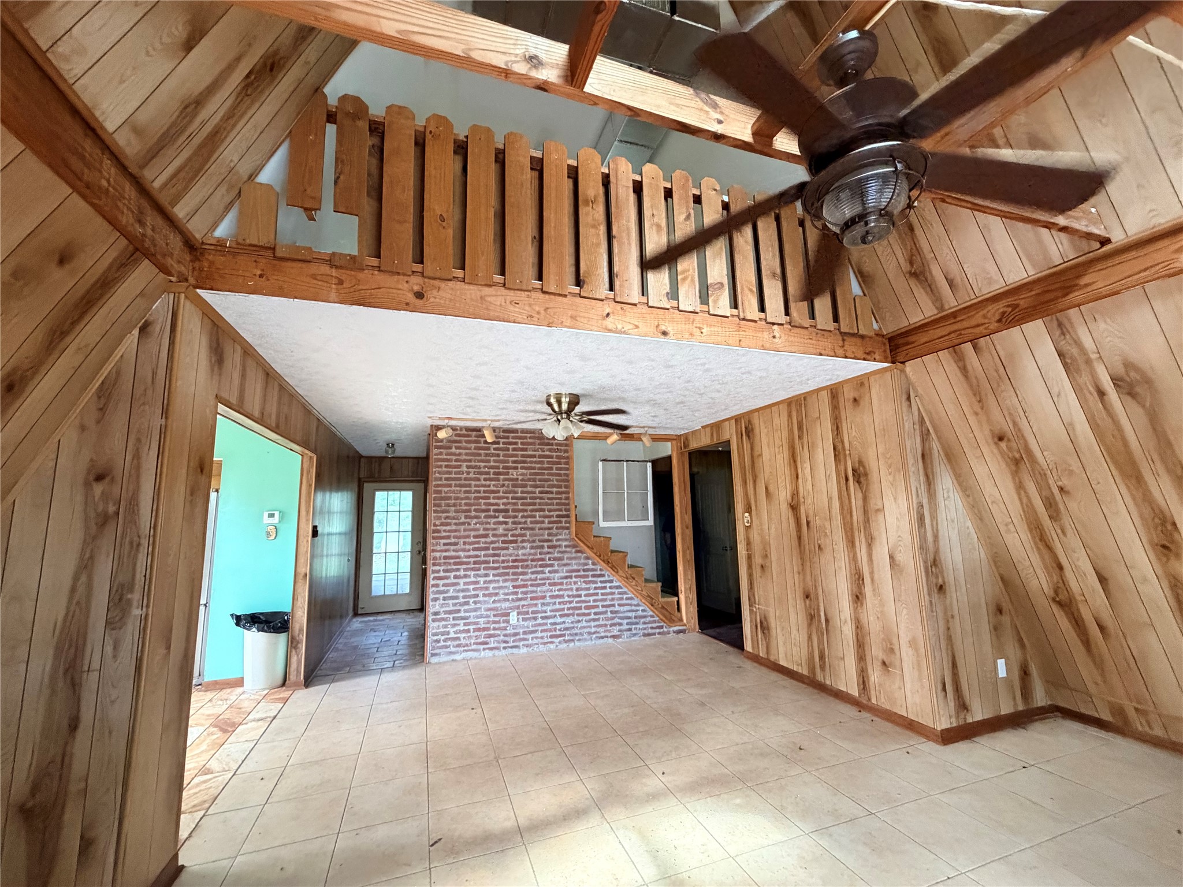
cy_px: 444
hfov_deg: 102.1
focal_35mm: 14
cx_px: 592
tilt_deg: +7.5
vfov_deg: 85.7
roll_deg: +1.8
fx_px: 478
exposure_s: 1/60
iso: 640
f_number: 2.2
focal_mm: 2.22
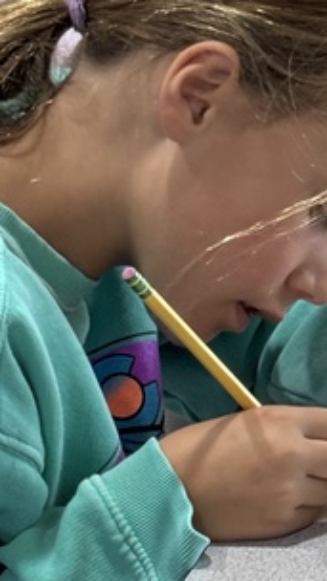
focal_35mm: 176
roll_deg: +1.4
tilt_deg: -18.7
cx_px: 442
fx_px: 2713
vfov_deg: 12.2
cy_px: 415
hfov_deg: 6.8
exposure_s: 1/60
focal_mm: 6.76
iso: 100
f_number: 1.78
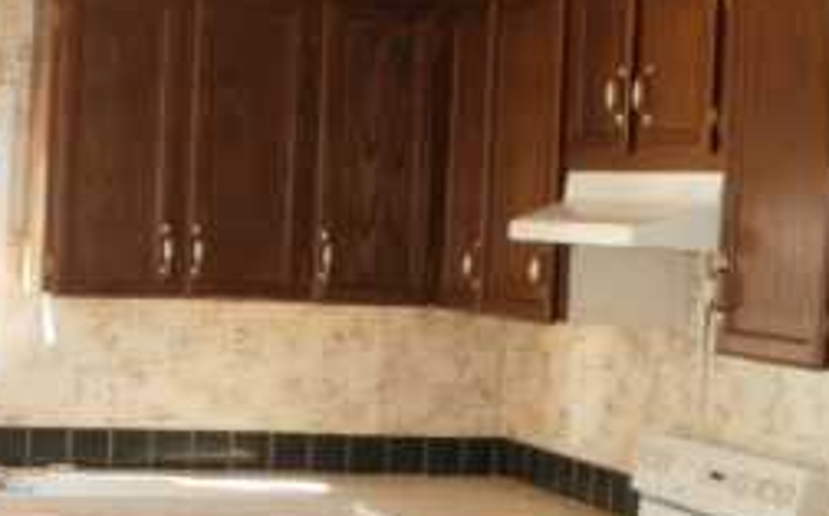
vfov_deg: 13.3
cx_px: 217
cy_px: 457
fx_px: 2190
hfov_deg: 21.3
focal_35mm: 97
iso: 200
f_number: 3.5
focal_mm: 6.3
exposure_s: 1/30
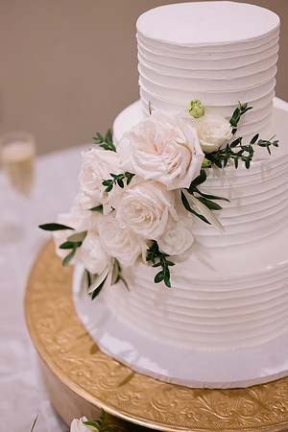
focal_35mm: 50
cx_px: 144
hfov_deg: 27.0
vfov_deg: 39.6
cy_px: 216
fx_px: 600
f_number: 2.2
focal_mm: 50
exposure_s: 1/125
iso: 2500
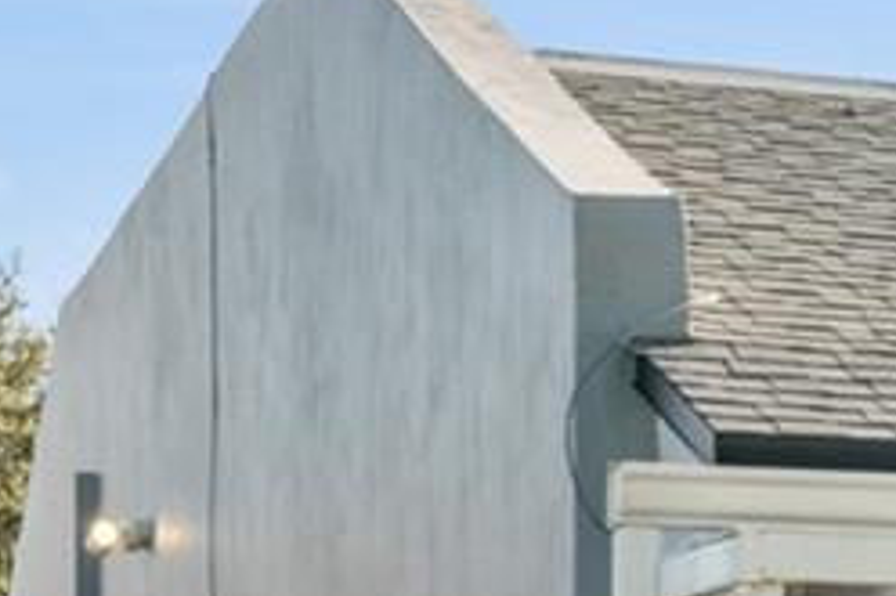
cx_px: 2283
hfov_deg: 8.6
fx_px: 5298
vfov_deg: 6.4
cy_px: 668
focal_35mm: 213
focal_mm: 33
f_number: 13
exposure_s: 1/160
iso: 200
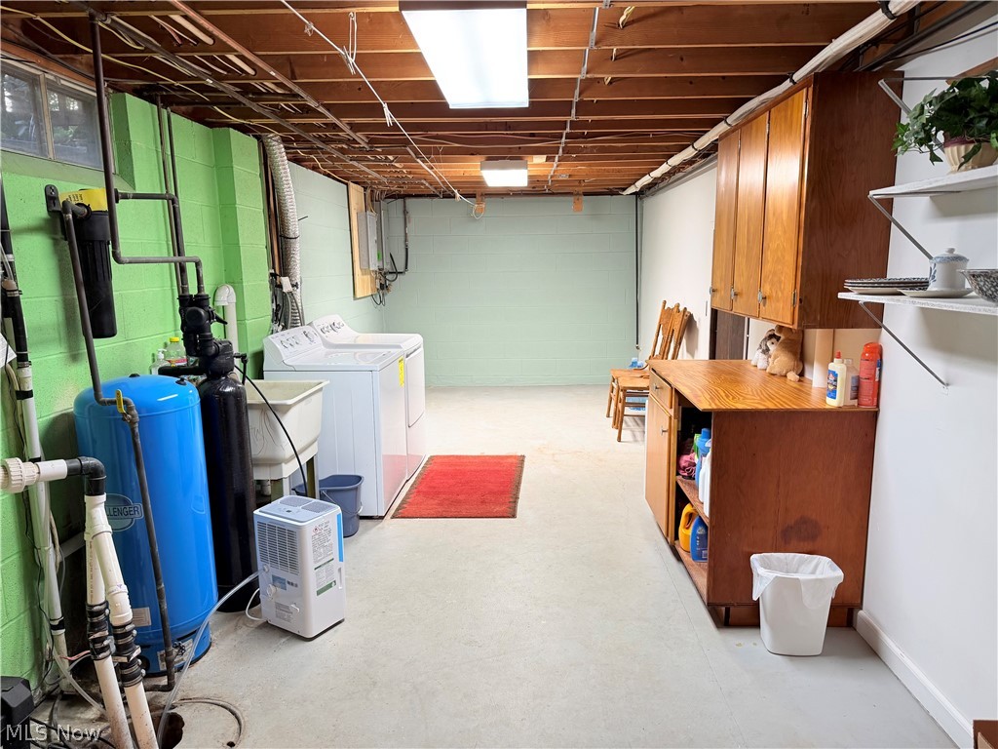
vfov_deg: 56.8
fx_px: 692
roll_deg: +1.3
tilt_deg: -9.9
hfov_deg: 71.6
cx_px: 499
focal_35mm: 24
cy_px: 374
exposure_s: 1/60
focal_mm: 6.76
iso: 125
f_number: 1.78
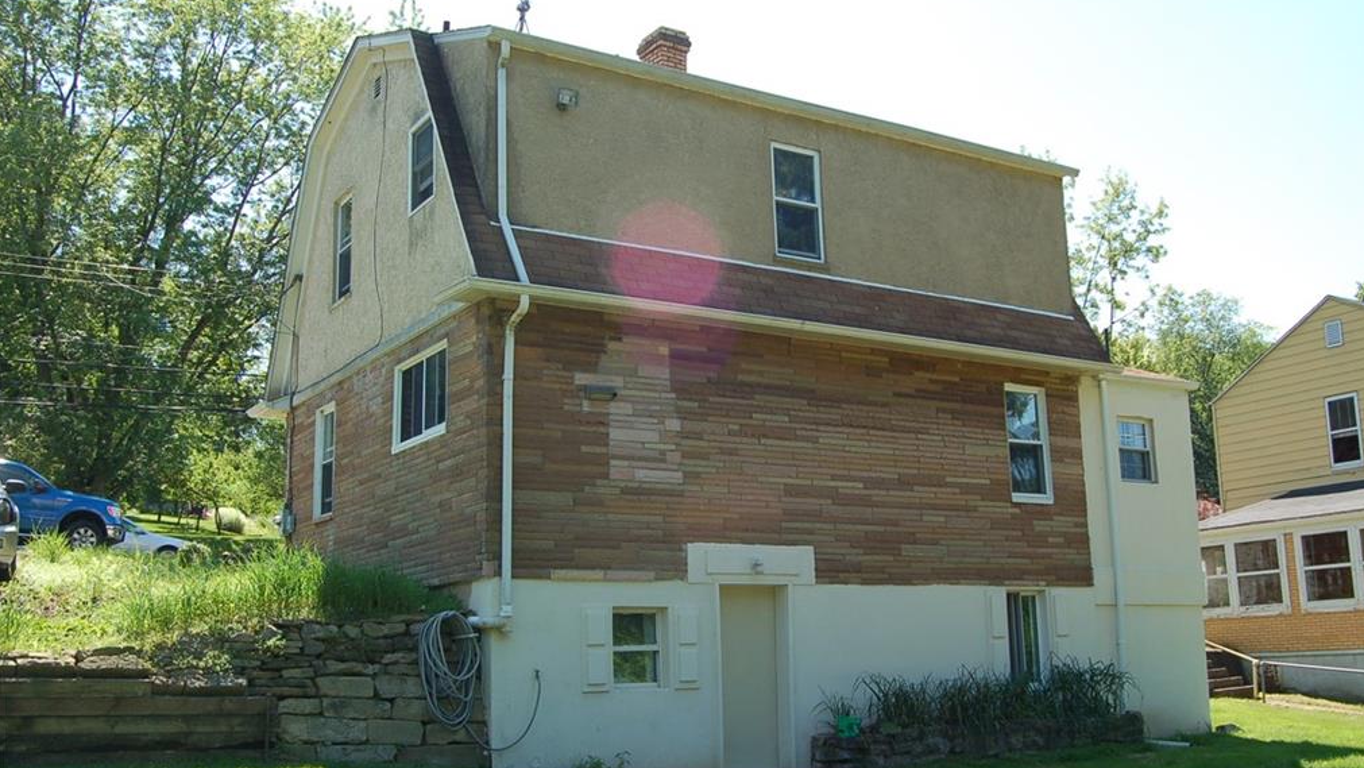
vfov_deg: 32.4
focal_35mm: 37
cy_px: 395
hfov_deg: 54.6
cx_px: 688
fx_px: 1321
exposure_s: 1/200
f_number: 7.1
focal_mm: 23
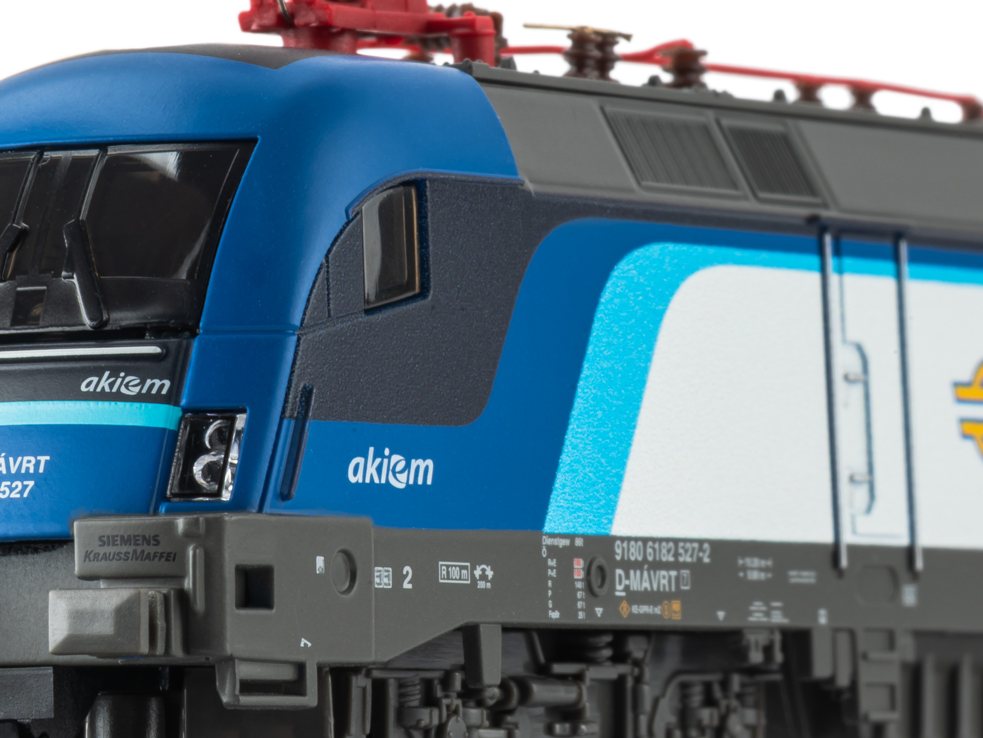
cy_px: 242
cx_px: 388
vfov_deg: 6.2
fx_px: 6759
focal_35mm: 238
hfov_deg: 8.3
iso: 100
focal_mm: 105
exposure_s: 1/2
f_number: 32
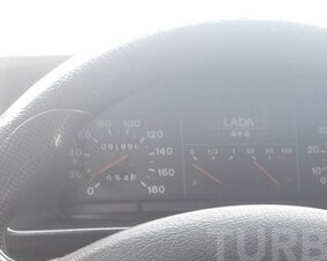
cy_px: 245
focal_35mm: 64
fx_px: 619
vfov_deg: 23.1
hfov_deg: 27.9
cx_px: 326
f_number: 1.9
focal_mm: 3.7
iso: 64
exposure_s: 1/33
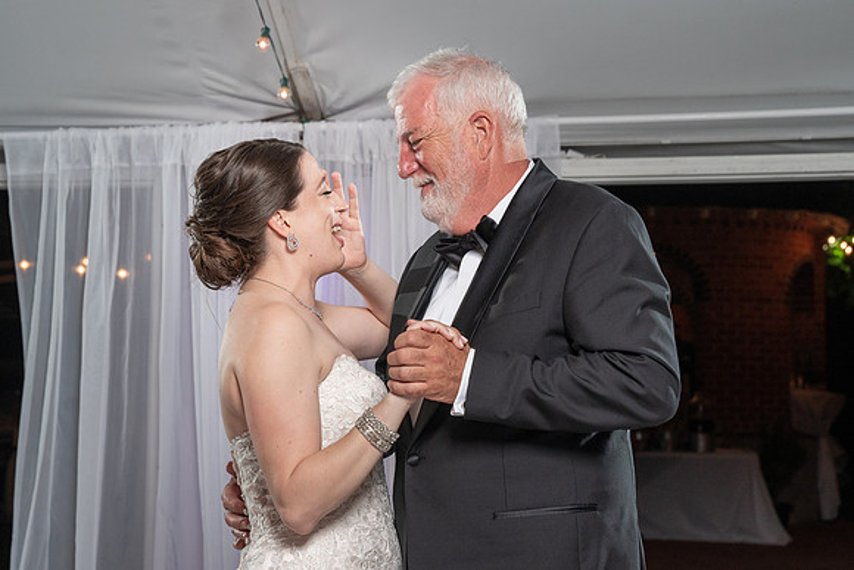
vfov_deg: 16.0
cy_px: 312
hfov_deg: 23.8
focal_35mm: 85
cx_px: 414
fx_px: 2029
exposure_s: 1/200
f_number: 5.6
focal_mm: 70
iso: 1000
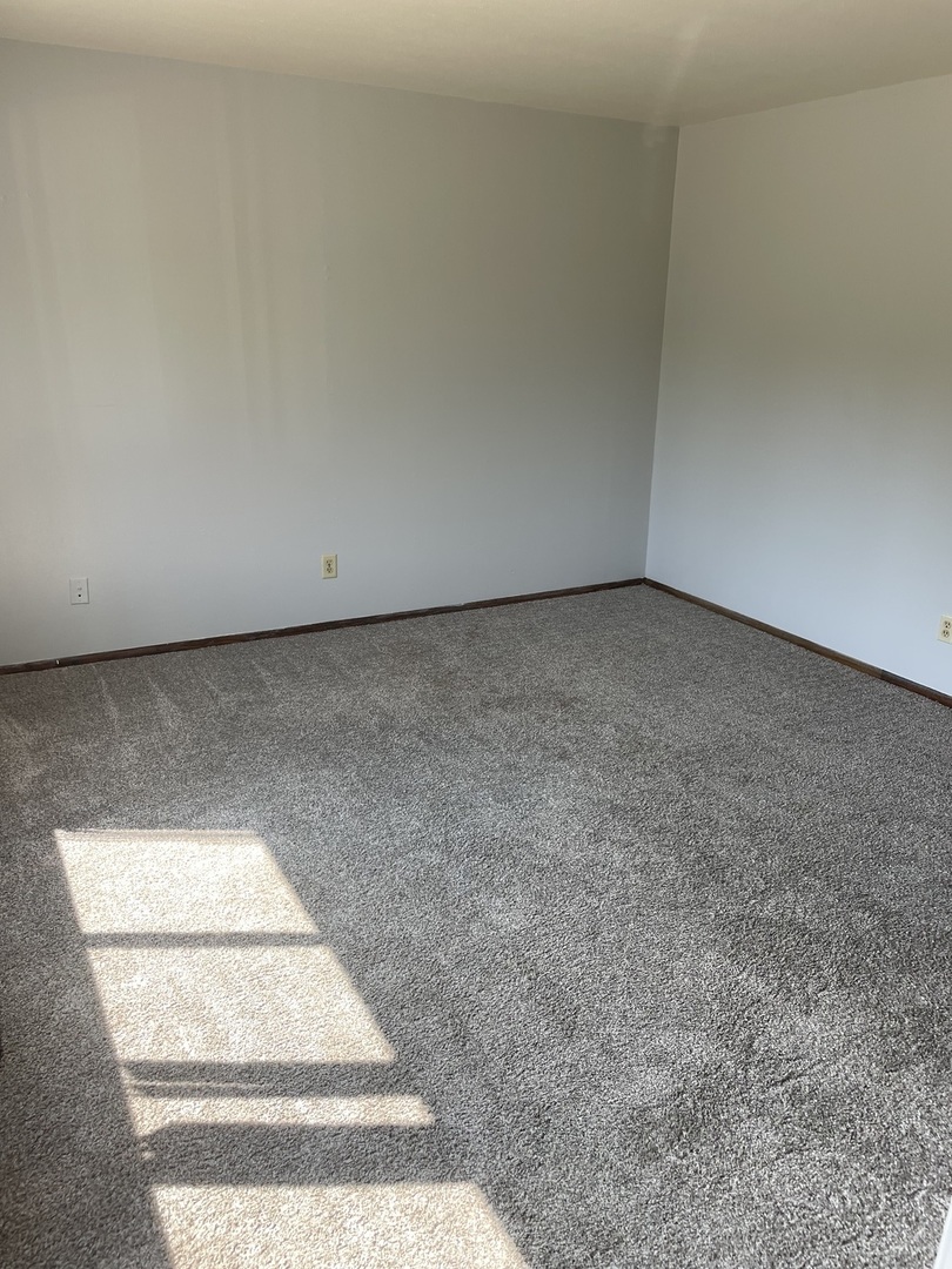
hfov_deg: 53.1
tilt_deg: -18.4
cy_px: 634
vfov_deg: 67.3
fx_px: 953
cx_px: 476
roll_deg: -0.5
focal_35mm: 26
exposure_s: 1/140
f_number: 1.6
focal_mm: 4.2
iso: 32
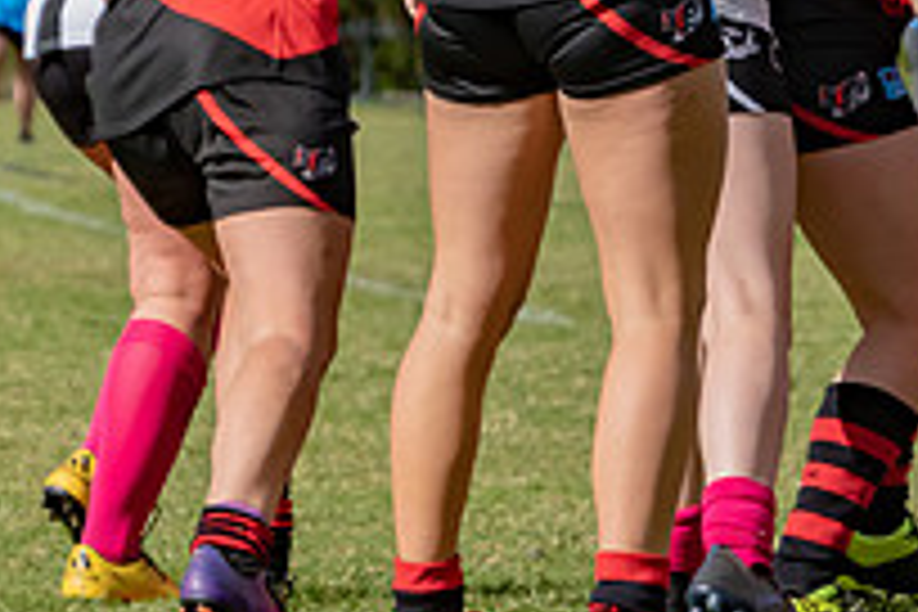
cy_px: -2
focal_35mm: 524
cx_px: 526
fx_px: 13361
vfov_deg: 2.6
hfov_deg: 3.9
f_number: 6.3
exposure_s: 1/5000
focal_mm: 122
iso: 800
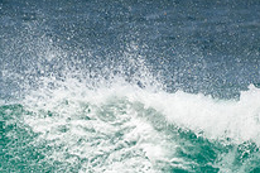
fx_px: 16280
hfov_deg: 0.9
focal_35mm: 2256
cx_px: 58
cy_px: 229
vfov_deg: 0.6
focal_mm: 800
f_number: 11
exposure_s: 1/2000
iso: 720
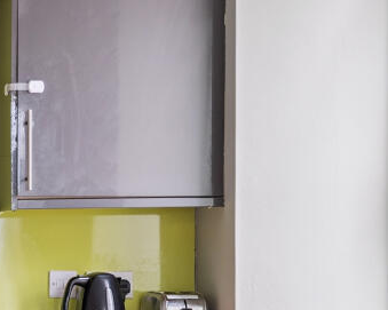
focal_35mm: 88
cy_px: 253
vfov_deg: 17.3
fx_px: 1010
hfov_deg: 19.9
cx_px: -118
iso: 320
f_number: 4
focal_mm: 21.2
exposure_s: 1/60
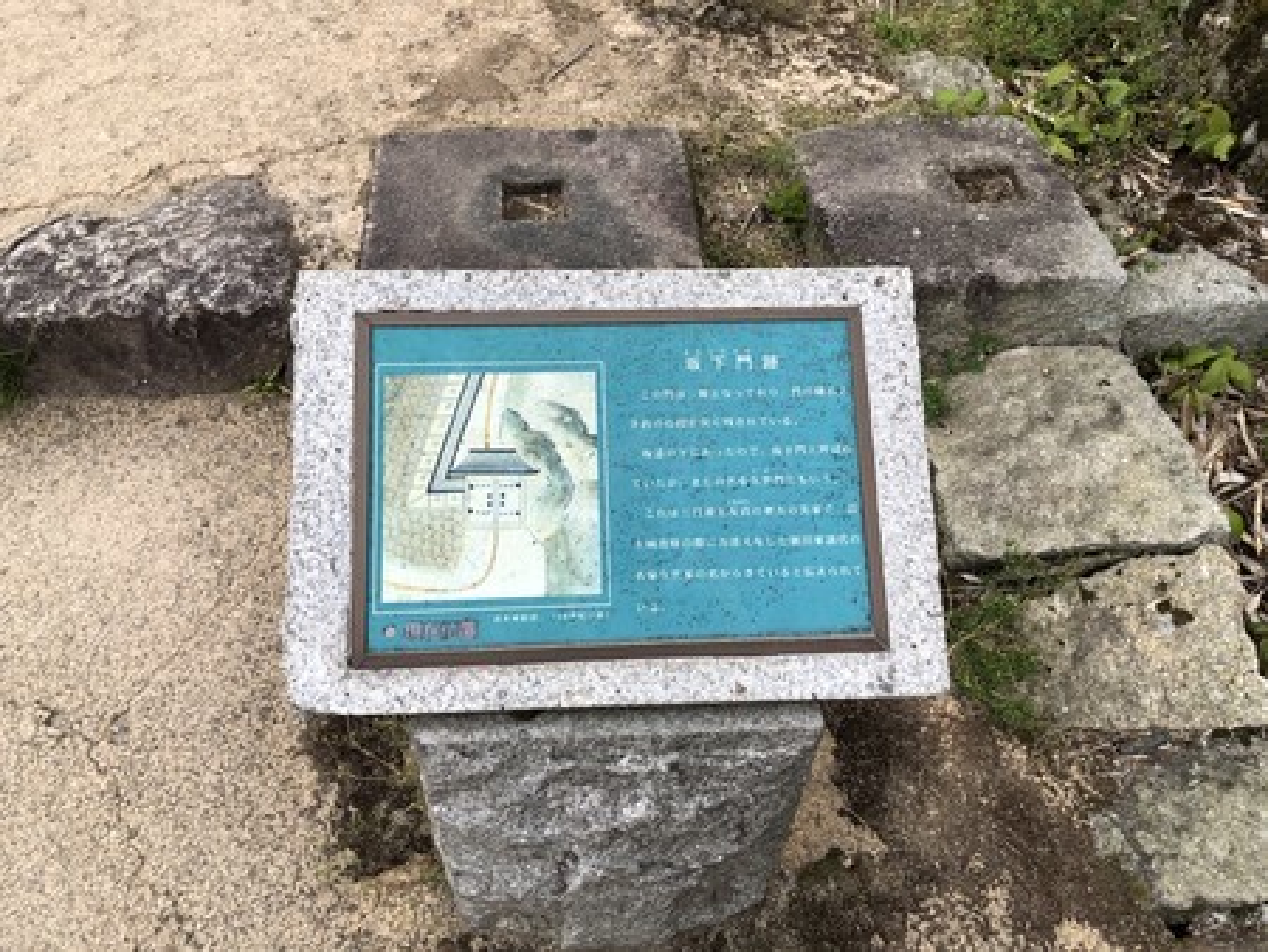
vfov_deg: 49.8
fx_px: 1026
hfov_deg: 63.4
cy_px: 476
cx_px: 634
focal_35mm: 28
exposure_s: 1/857
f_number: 1.8
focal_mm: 3.99
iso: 20
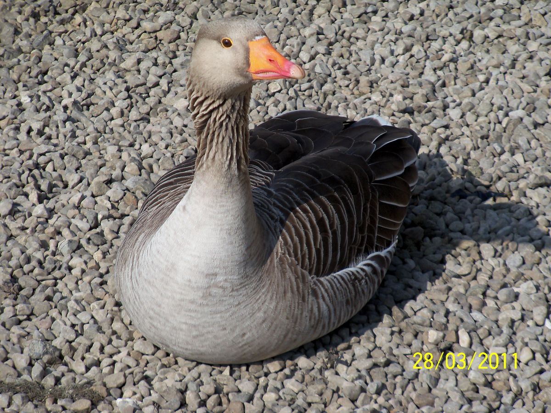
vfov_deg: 8.6
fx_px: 2754
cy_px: 206
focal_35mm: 173
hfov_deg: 11.4
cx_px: 276
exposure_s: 1/800
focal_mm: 30.5
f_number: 4.3
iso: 80
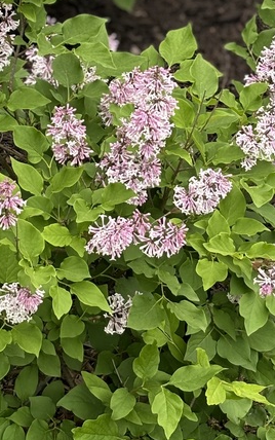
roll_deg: +2.4
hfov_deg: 9.4
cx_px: 93
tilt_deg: -26.5
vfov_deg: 14.9
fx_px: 1665
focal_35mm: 139
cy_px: 80
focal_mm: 5.96
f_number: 1.6
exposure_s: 1/604
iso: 32
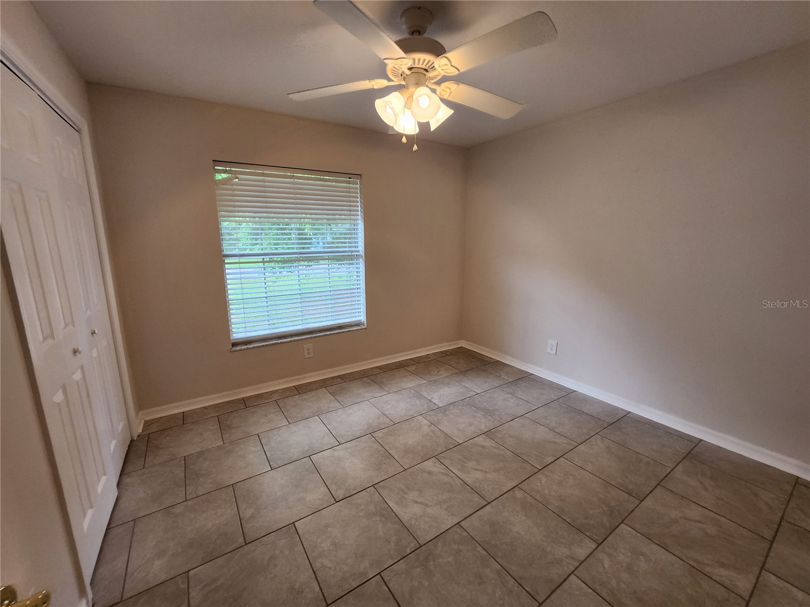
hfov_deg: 106.2
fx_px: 304
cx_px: 405
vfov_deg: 89.9
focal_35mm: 13
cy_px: 304
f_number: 2.2
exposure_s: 1/60
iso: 125
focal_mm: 1.7
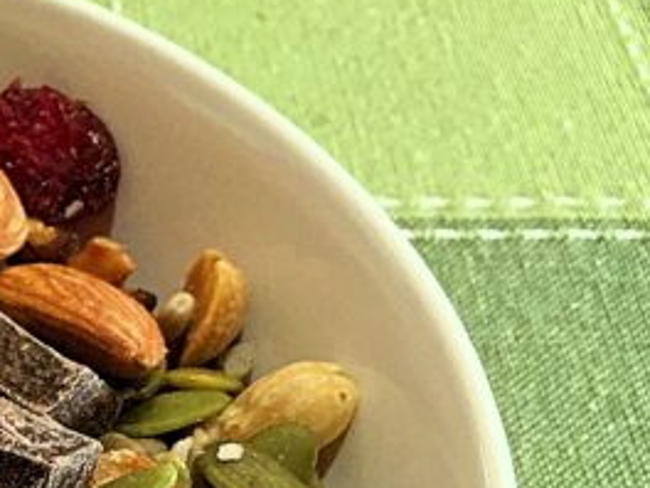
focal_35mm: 114
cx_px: -357
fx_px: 2141
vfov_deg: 12.7
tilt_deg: -49.9
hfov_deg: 15.7
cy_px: 571
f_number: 2.2
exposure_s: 1/30
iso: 40
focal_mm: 4.15
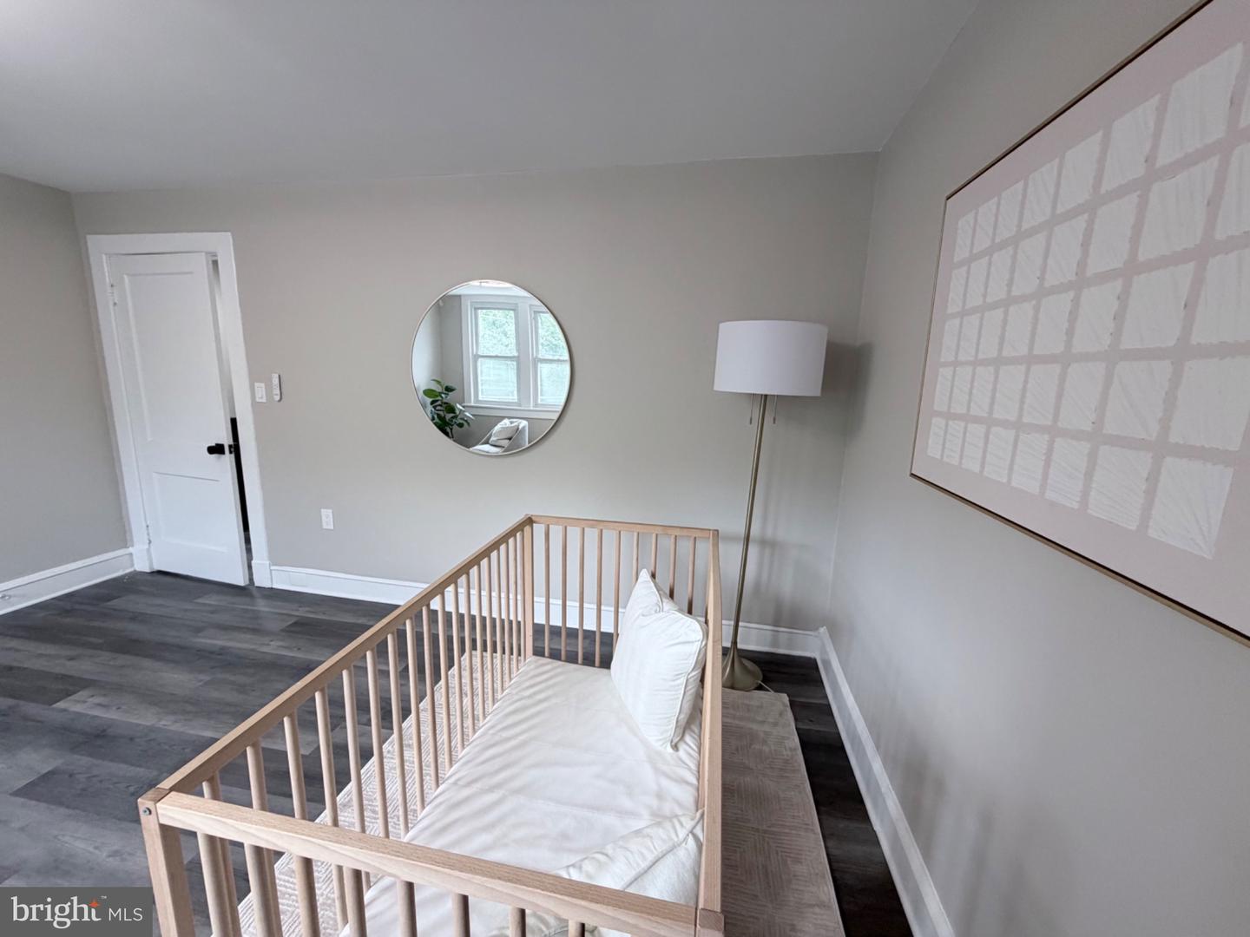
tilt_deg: -11.1
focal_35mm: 14
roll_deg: -1.6
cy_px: 468
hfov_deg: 102.1
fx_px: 506
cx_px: 625
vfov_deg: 85.7
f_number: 2.2
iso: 200
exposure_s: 1/60
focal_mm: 2.22
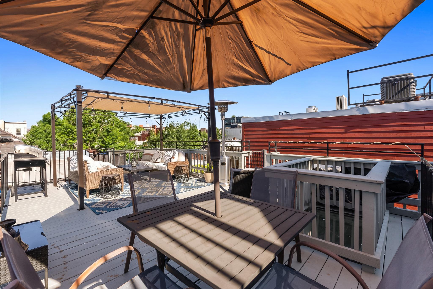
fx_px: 193
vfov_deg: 73.8
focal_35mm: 16
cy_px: 144
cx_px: 216
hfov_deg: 96.7
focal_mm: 16
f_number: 9
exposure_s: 1/160
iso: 100
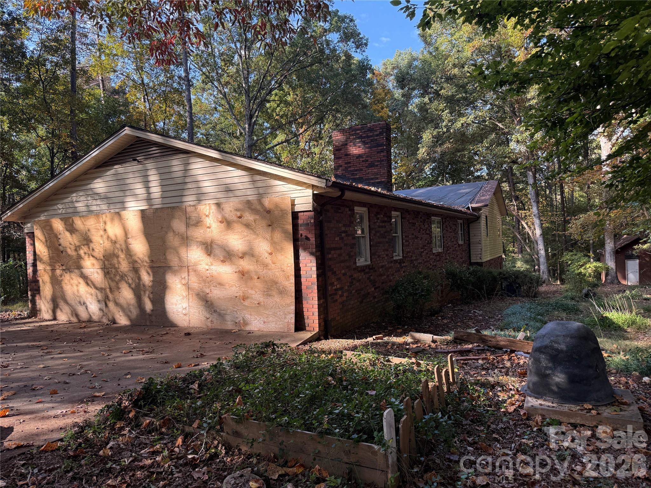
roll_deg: +2.4
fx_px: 451
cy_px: 244
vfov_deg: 56.8
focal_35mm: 24
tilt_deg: +2.1
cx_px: 326
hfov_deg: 71.6
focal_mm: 6.76
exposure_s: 1/559
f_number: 1.78
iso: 100
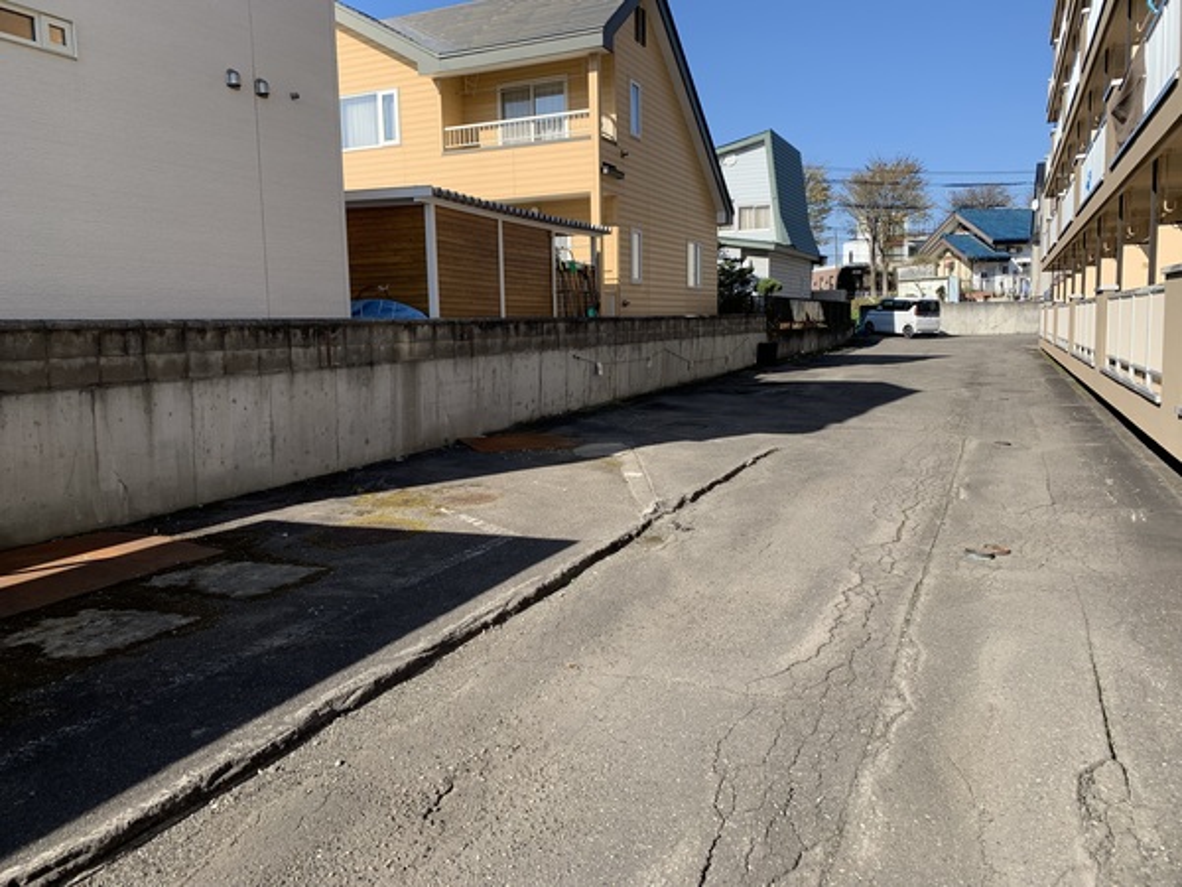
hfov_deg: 67.3
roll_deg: +0.4
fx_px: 888
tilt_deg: -6.5
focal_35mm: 26
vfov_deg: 53.1
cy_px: 444
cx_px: 591
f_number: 1.8
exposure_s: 1/1490
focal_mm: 4.25
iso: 25
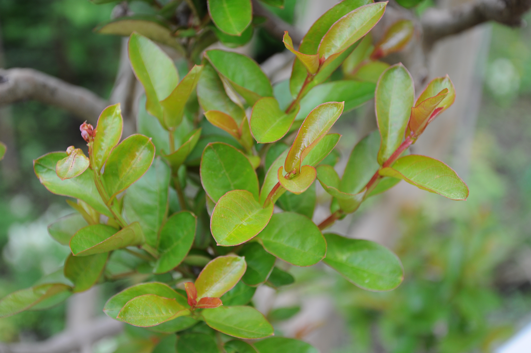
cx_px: 266
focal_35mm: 75
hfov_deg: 27.0
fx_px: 1105
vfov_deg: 18.1
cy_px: 176
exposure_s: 1/80
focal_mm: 50
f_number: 5
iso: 200
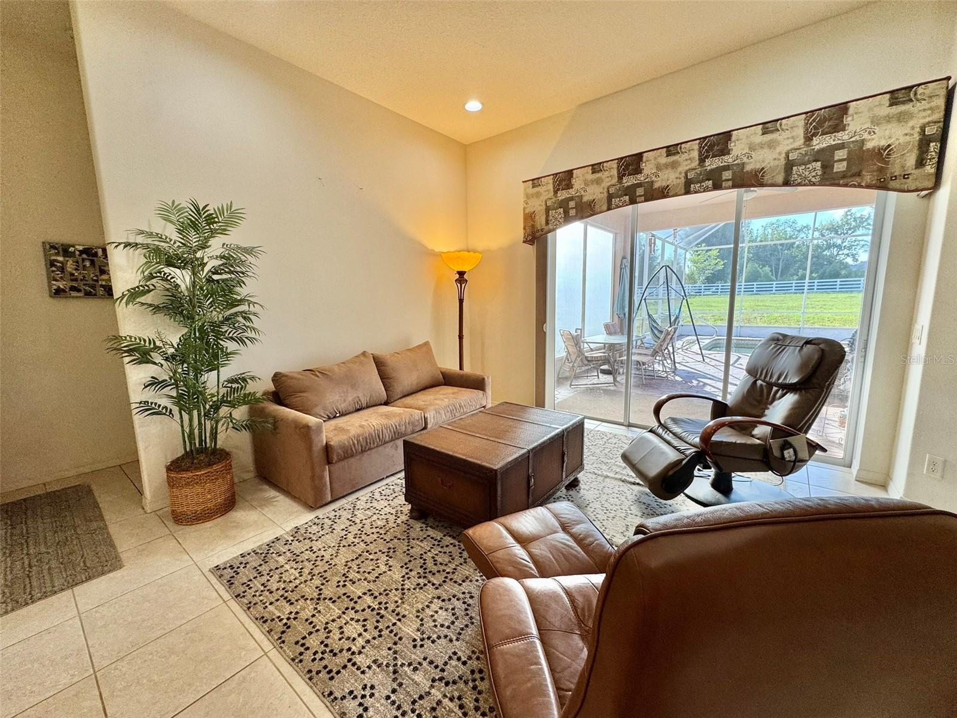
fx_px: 387
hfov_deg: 102.1
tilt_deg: -9.3
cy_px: 359
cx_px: 478
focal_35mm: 14
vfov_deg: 85.7
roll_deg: +1.3
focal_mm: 2.22
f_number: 2.2
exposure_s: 1/120
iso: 80
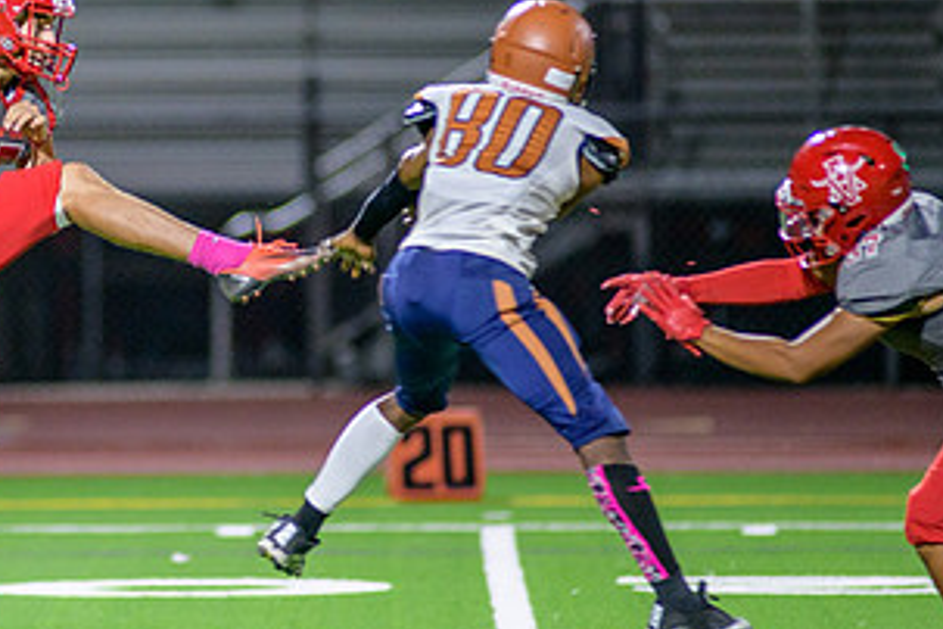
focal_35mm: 574
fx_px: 15034
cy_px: 207
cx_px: 134
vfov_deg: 2.4
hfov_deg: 3.6
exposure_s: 1/500
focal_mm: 300
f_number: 2.8
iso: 2000
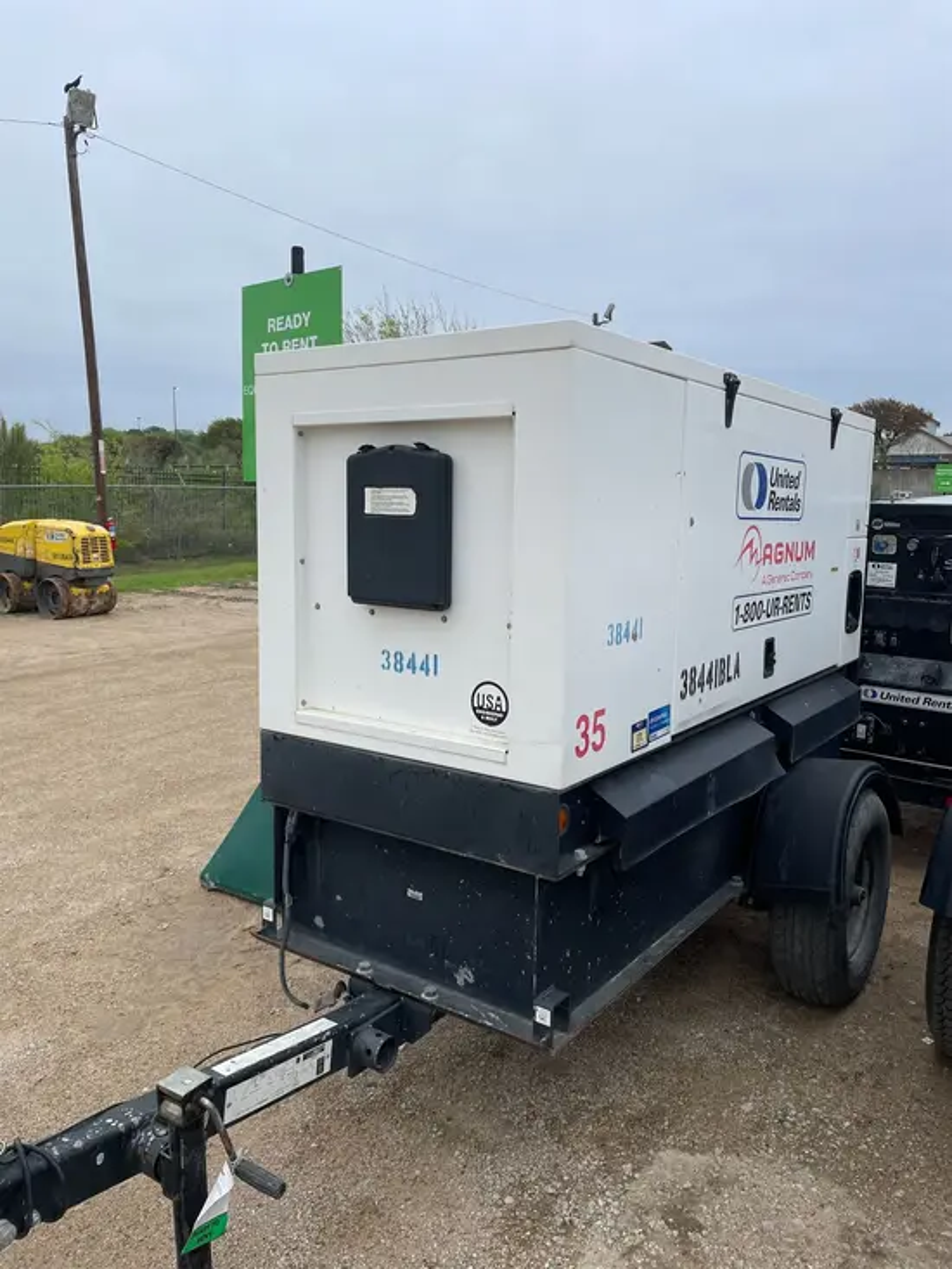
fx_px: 953
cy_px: 634
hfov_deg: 53.1
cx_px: 476
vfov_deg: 67.3
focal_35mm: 26
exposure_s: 1/612
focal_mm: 4.2
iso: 50
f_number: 1.6
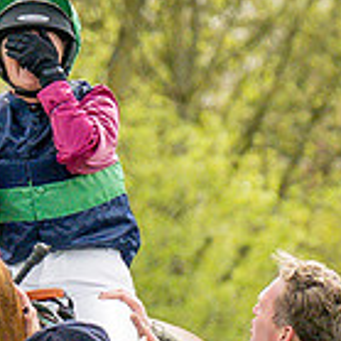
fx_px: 21477
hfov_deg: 0.9
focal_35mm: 1927
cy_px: 179
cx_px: 330
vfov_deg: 0.9
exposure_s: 1/2000
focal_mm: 180
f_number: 5
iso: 200
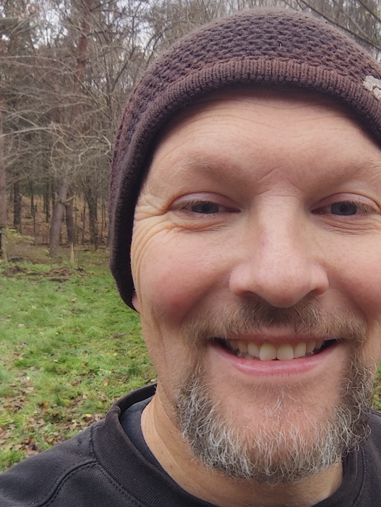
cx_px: 295
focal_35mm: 41
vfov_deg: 45.7
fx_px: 602
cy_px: 286
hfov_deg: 34.3
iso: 50
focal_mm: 3.27
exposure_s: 1/105
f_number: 2.45
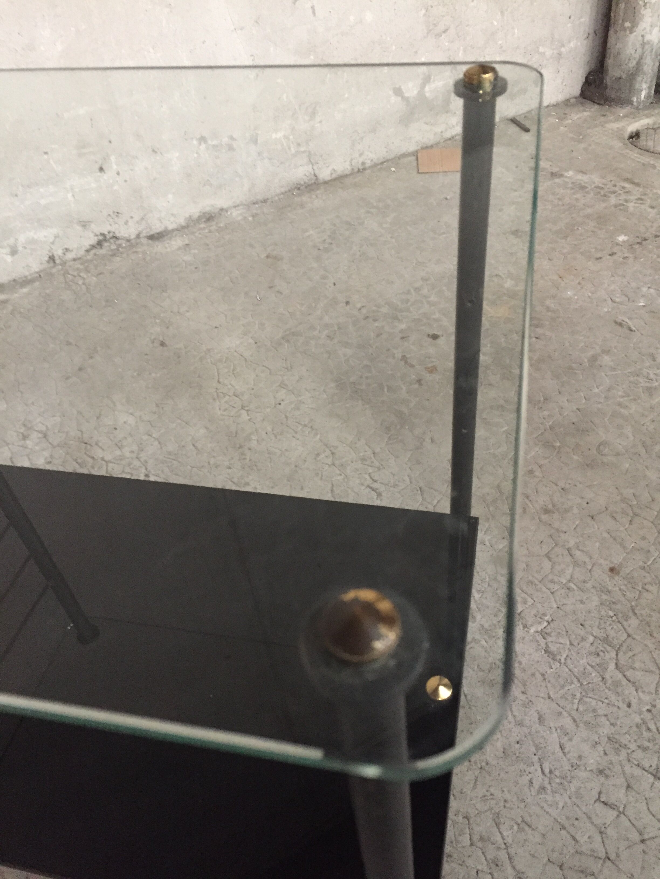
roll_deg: +7.4
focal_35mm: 29
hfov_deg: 48.2
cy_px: 440
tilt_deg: -42.3
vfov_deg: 61.7
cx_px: 330
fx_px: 737
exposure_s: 1/17
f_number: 2.2
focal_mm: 4.15
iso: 250
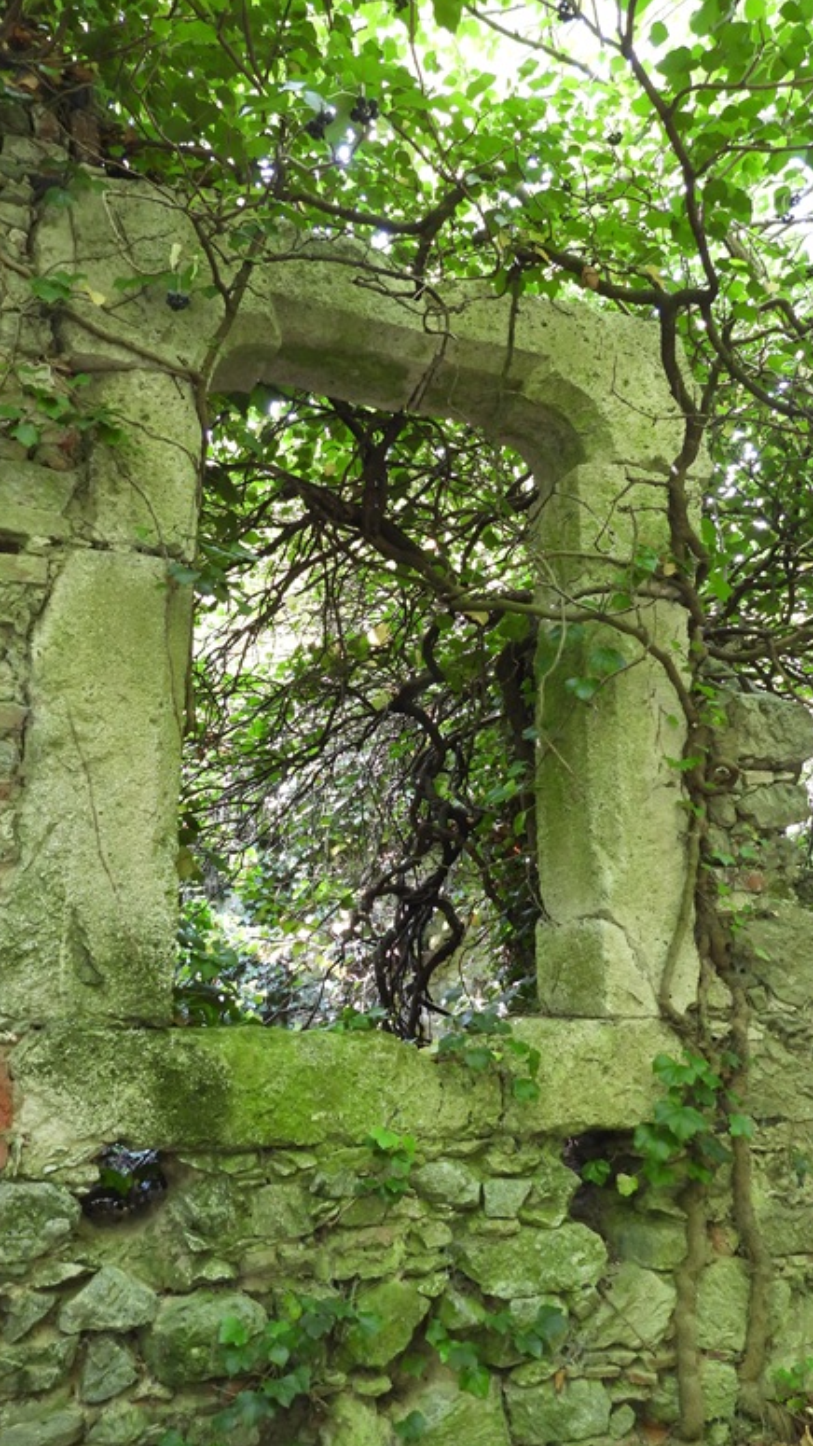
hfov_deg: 42.9
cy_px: 720
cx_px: 384
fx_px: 1035
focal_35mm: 27
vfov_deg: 69.9
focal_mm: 4.3
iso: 250
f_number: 2.8
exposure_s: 1/30
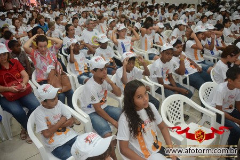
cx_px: 120
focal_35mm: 30
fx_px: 200
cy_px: 80
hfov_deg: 61.9
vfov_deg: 43.6
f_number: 3.5
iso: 1600
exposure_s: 1/100
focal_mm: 20
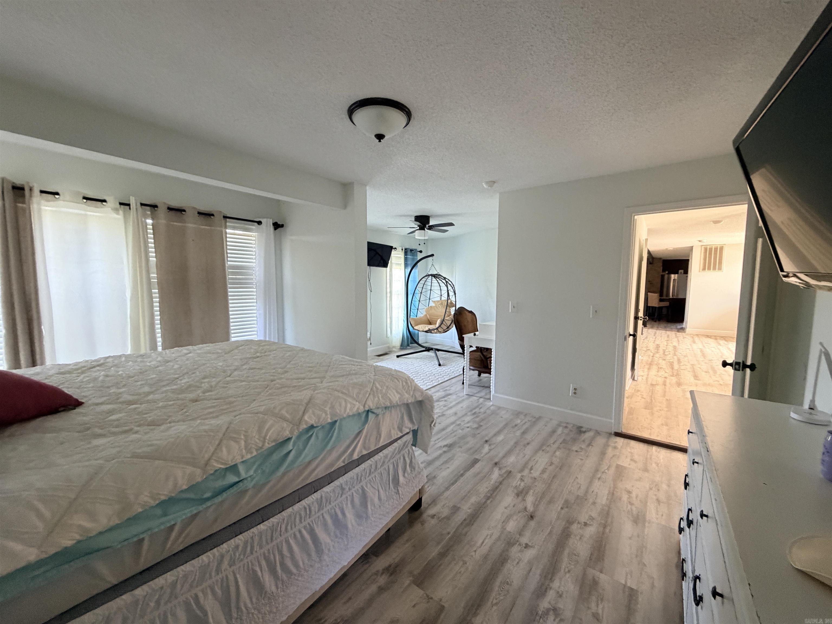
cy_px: 312
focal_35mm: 14
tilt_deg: -4.8
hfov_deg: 102.1
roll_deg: -1.0
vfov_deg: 85.7
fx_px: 336
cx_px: 416
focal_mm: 2.22
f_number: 2.2
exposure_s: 1/60
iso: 400
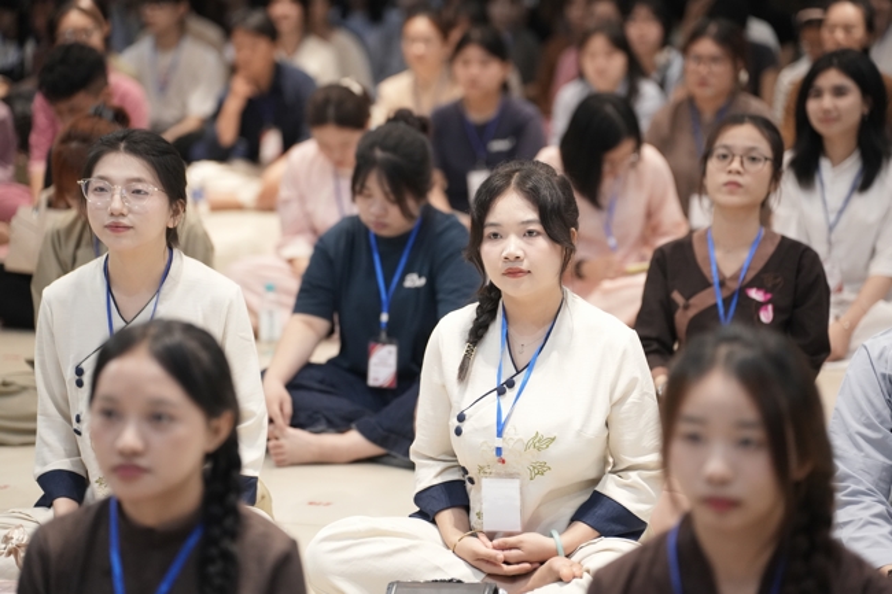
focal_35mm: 116
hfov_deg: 17.6
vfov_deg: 11.8
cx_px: 446
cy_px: 297
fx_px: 2873
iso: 4000
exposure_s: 1/320
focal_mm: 116
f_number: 2.8
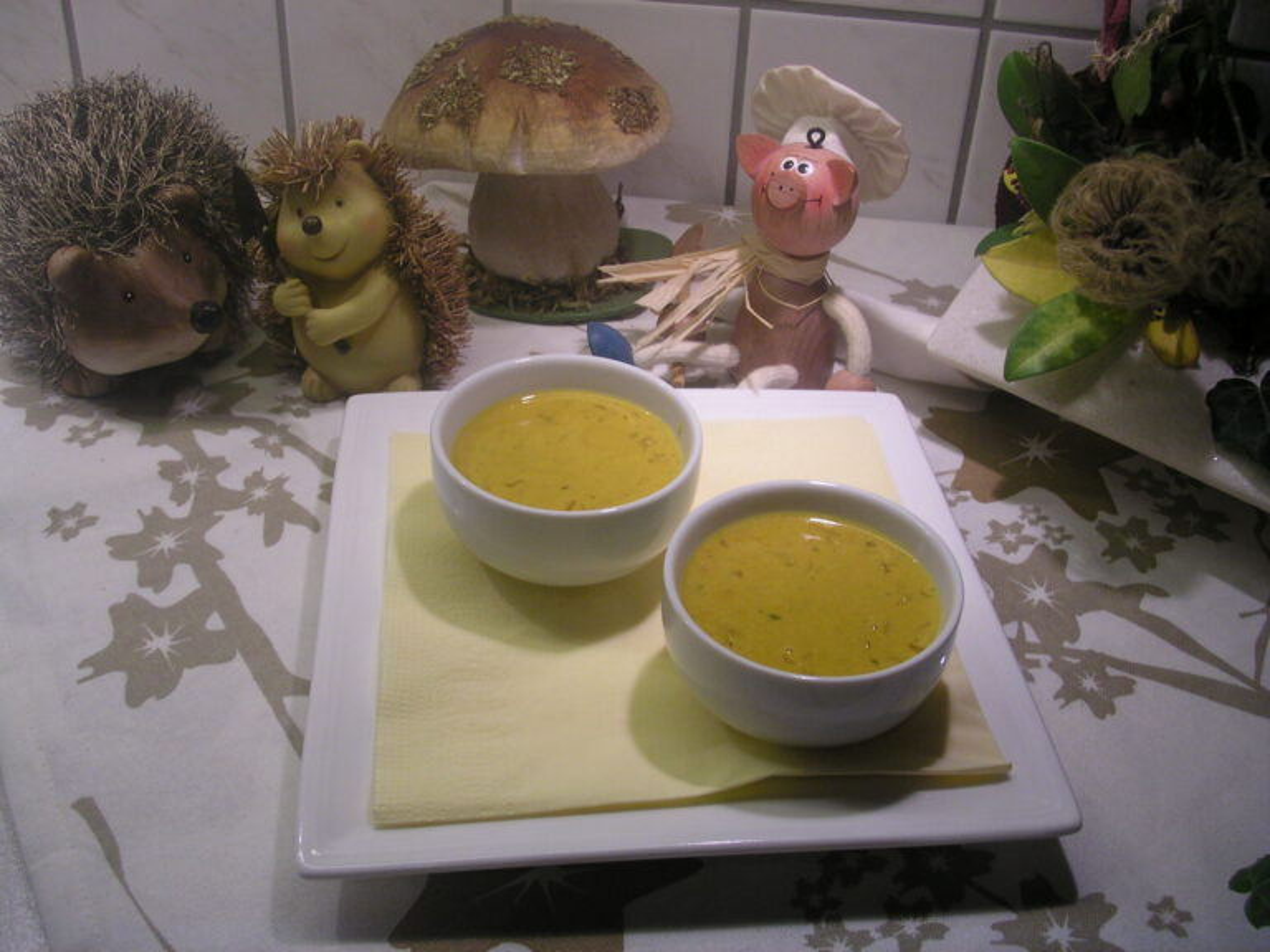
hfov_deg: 50.1
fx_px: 1357
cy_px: 476
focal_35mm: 37
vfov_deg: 38.7
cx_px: 635
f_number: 2.7
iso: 100
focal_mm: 5.6
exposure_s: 1/49.6
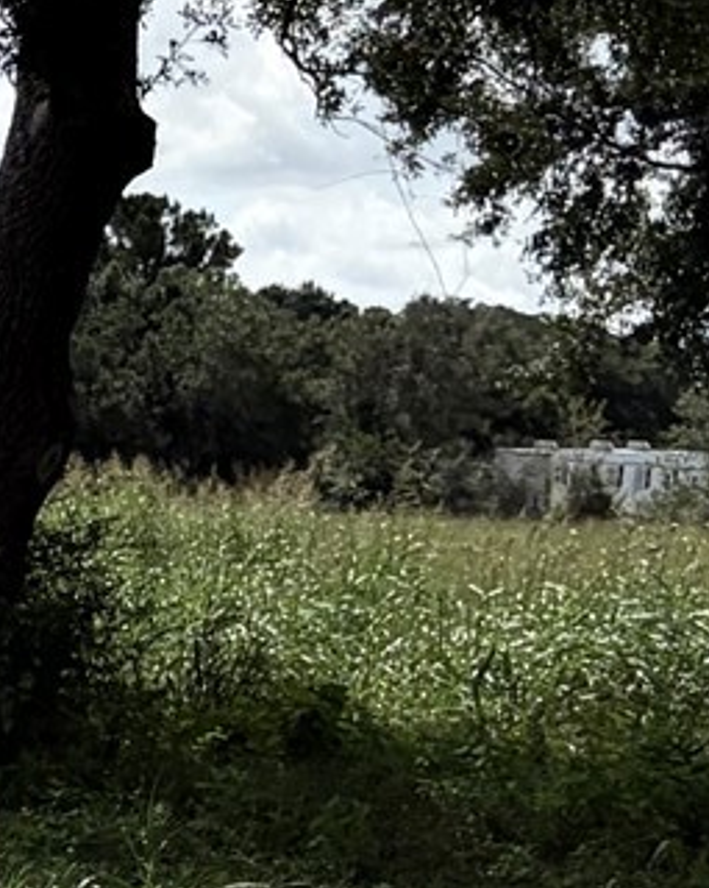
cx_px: -1171
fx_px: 4277
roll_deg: -2.6
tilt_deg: -5.0
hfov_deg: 8.4
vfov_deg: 11.8
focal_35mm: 163
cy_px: 651
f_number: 1.6
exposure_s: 1/7813
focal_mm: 5.96
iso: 64
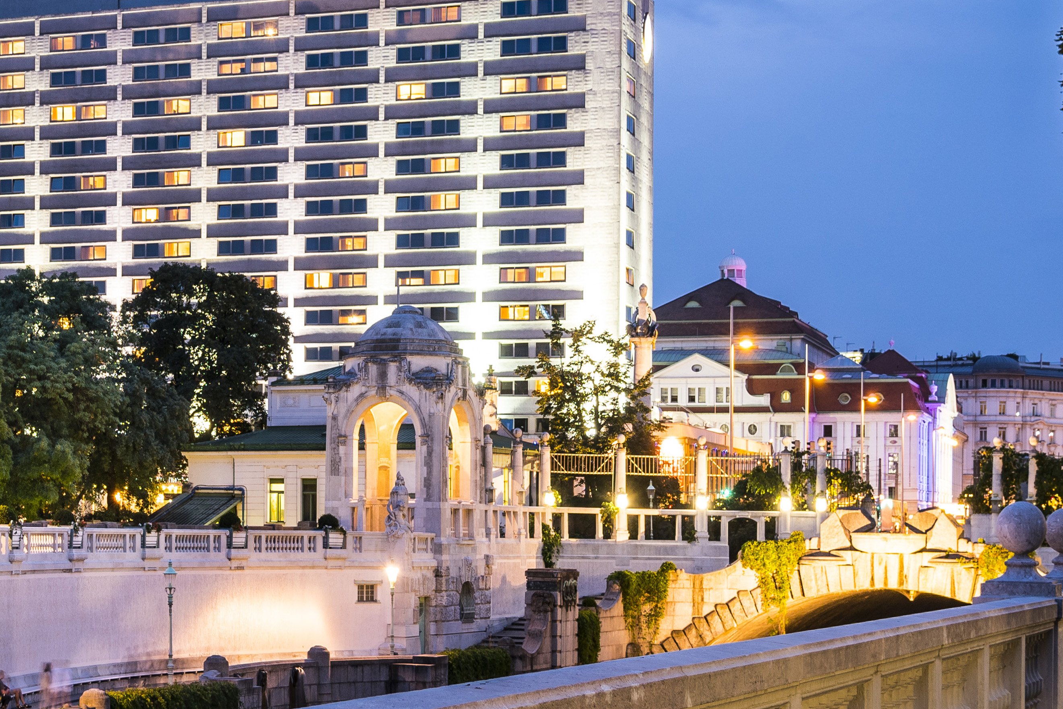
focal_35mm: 73
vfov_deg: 18.6
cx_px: 251
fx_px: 2155
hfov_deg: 27.3
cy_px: 235
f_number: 8
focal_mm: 32
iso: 125
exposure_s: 6
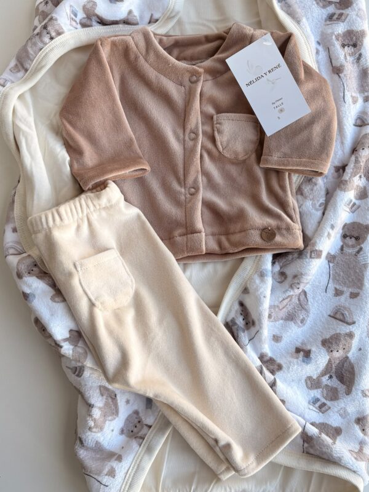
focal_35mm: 26
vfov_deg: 67.3
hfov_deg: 53.1
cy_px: 246
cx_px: 184
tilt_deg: -86.5
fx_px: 370
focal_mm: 5.96
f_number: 1.6
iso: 40
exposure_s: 1/163
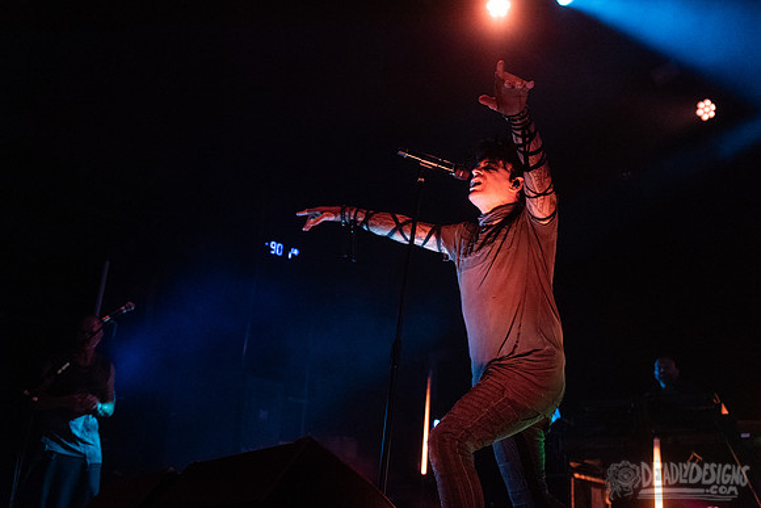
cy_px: 285
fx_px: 838
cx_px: 420
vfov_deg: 33.7
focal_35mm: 40
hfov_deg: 48.8
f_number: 3.5
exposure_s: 1/640
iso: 2500
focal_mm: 34
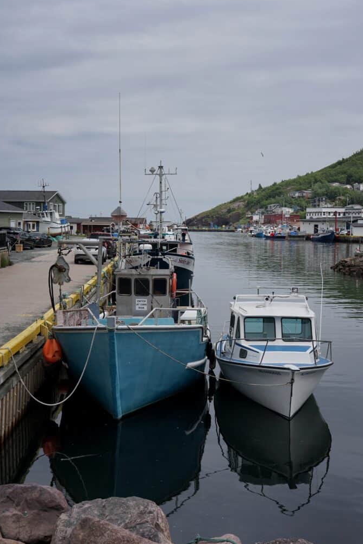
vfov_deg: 43.6
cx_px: 181
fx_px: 680
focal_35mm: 45
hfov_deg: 29.9
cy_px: 271
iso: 160
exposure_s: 1/2500
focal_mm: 44
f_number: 4
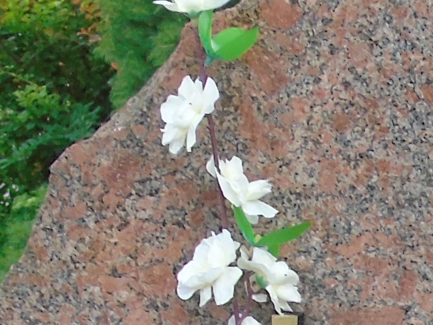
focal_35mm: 381
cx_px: 787
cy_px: 750
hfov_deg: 5.1
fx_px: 4767
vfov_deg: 3.8
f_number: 4.5
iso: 100
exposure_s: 1/30
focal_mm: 11
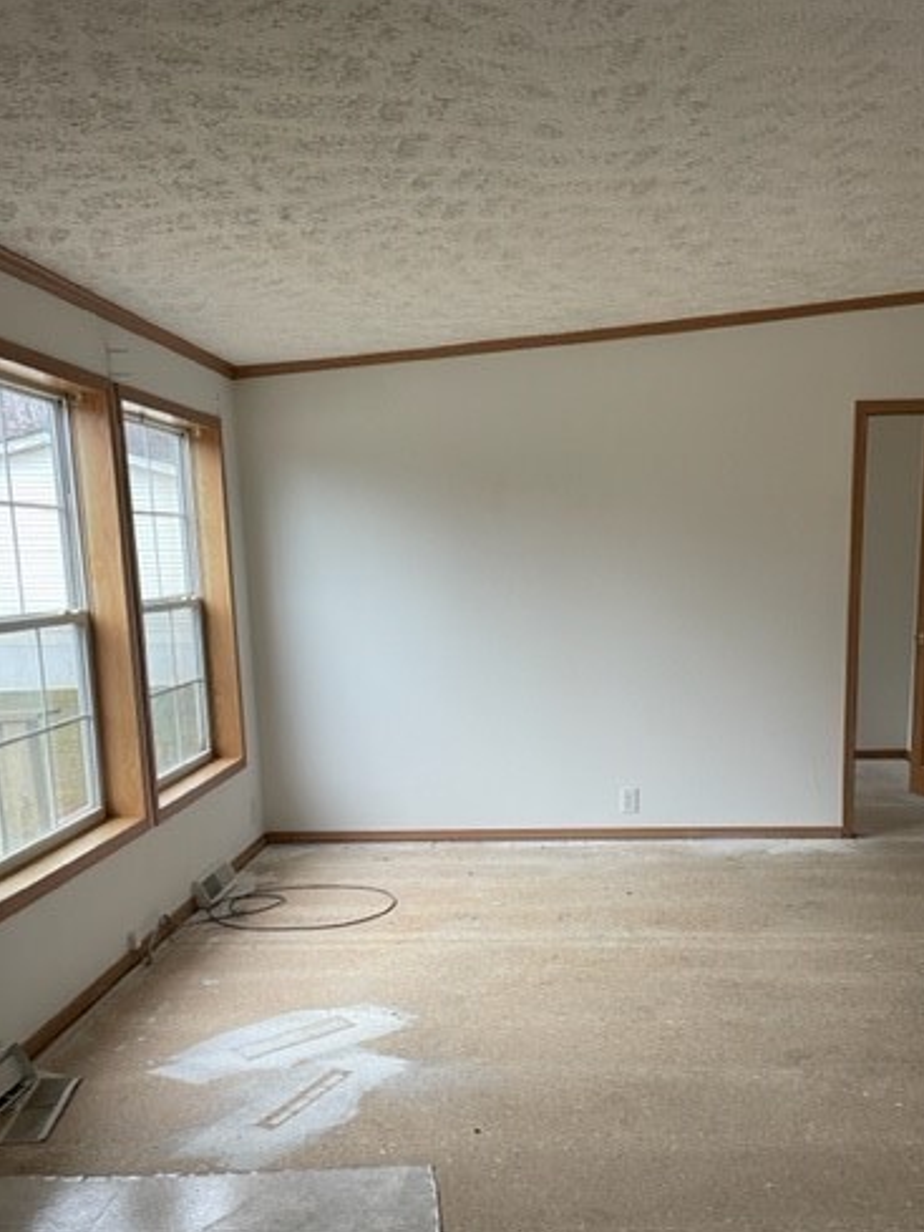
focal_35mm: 34
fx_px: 1210
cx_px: 561
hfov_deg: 41.6
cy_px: 776
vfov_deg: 53.3
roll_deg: +1.9
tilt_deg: -10.0
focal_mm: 4.2
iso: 80
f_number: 1.6
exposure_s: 1/60
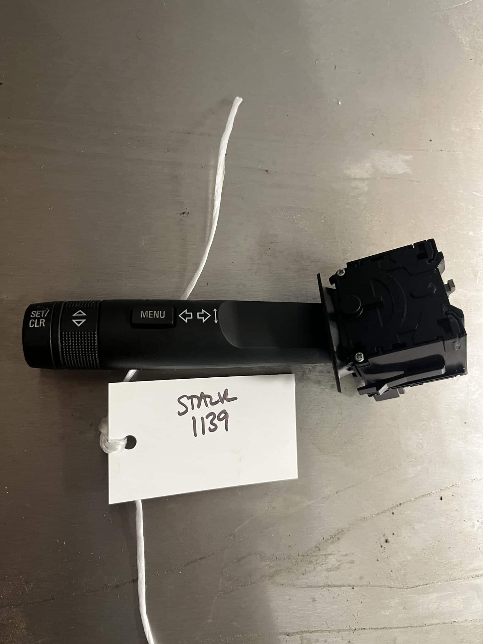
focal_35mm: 26
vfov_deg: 67.3
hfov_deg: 53.1
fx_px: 484
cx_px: 242
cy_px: 322
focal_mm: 5.1
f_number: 1.6
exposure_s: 1/50
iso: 200
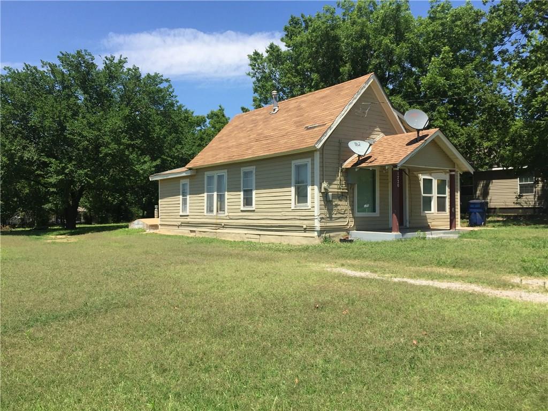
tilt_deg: +0.4
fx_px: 459
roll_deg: -0.7
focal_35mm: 29
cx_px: 274
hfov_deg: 61.7
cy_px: 206
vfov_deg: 48.2
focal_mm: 4.15
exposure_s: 1/1647
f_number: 2.2
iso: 32
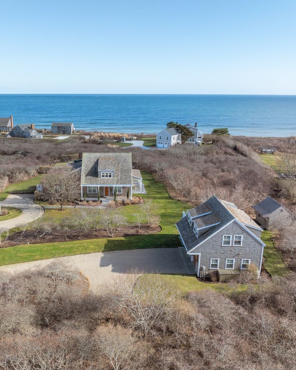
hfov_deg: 45.4
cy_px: 188
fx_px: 350
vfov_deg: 55.6
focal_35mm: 32
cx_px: 108
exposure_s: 1/640
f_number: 4
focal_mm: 12.29
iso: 100
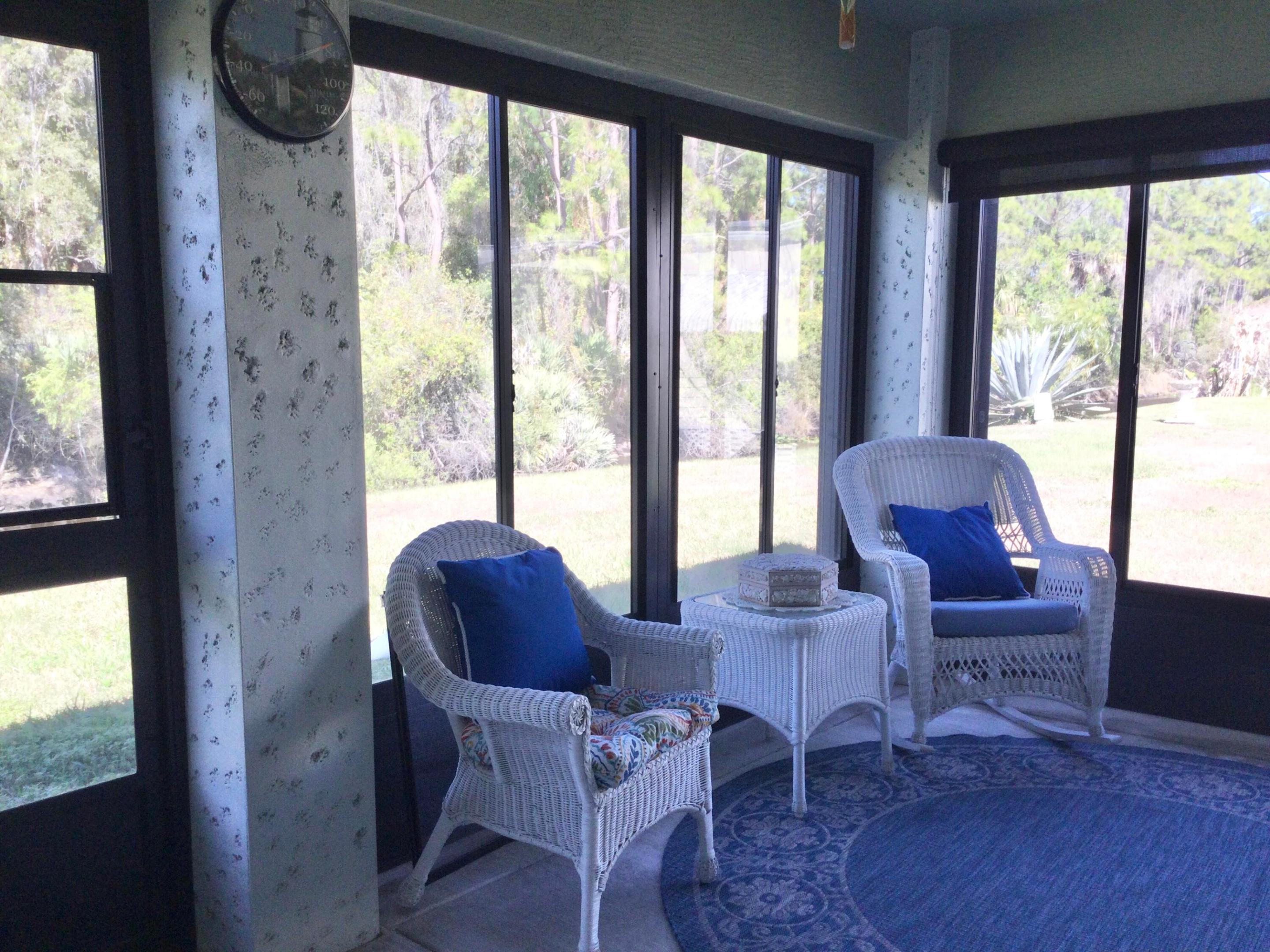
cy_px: 476
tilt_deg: -8.8
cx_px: 635
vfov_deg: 45.4
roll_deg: -2.3
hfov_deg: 58.4
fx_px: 1137
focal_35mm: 31
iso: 25
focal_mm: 3.3
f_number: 2.4
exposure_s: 1/135
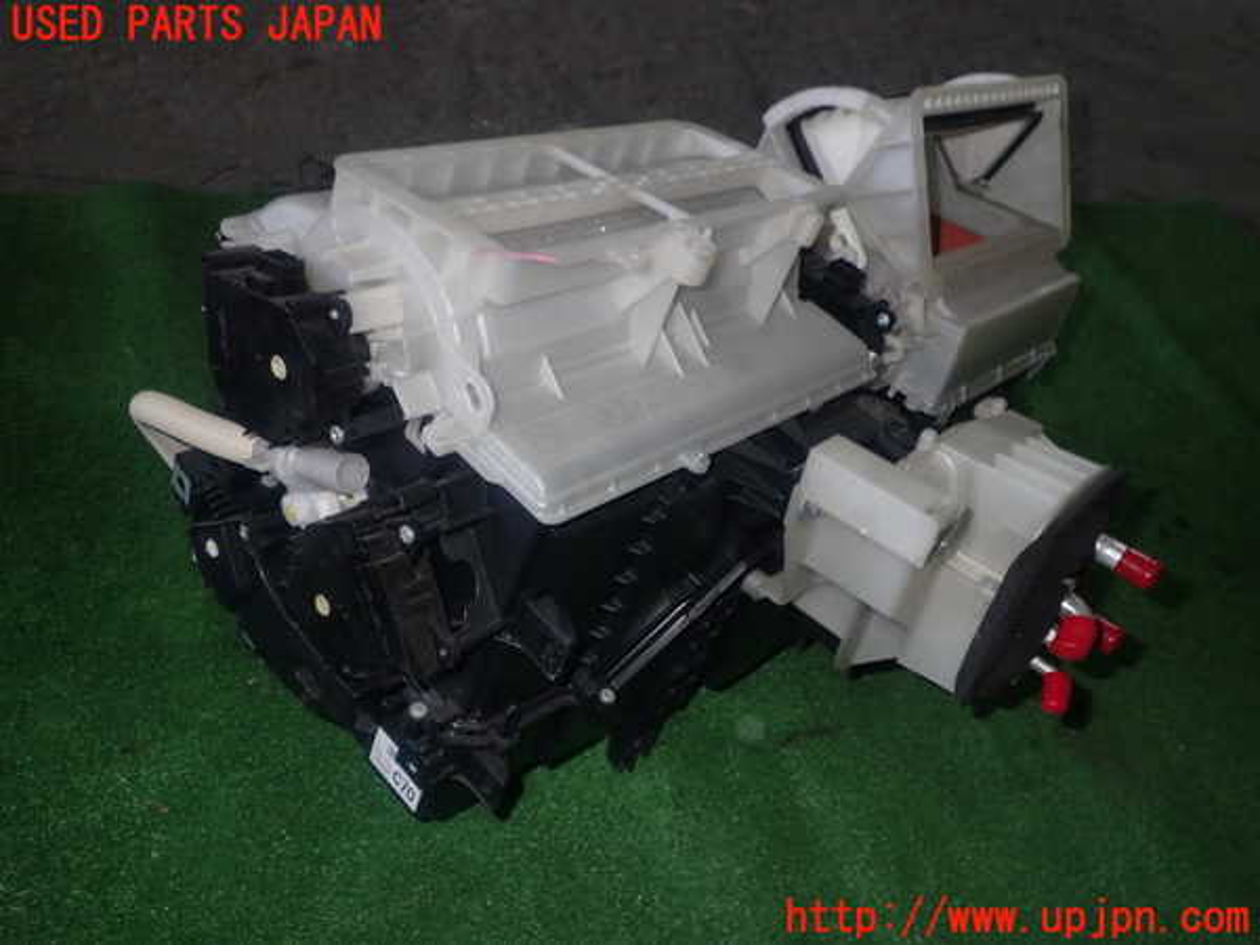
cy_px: 472
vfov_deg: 46.8
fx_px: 1092
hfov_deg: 60.0
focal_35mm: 30
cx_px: 630
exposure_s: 1/30
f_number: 6.3
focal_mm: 5.4
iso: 200
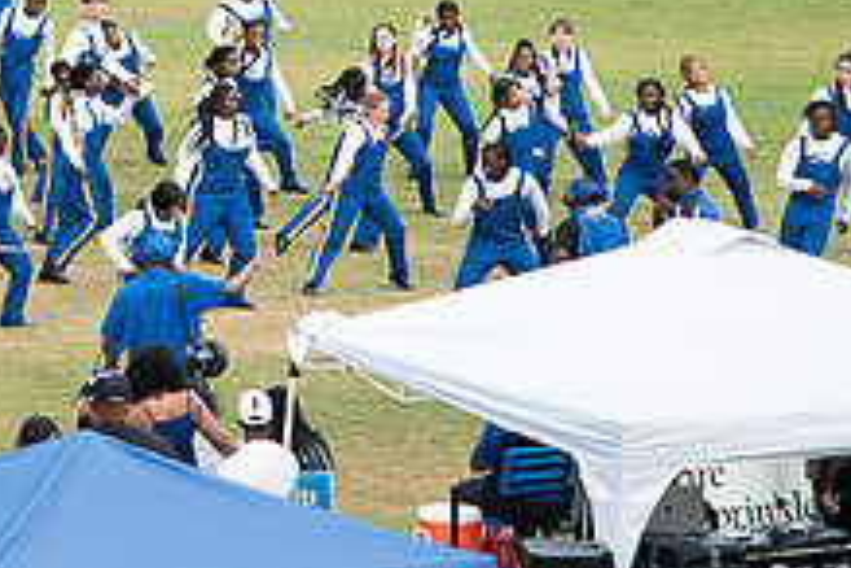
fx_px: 6878
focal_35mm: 291
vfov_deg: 4.7
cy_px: 12
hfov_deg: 7.1
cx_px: 70
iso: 400
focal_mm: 110
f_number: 4
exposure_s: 1/200
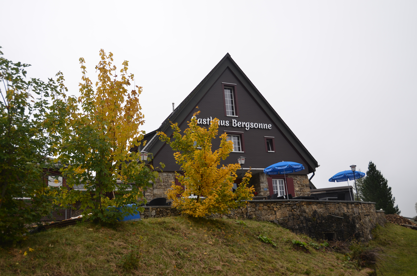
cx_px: 208
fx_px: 416
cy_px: 138
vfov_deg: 36.7
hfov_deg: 53.2
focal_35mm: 36
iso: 100
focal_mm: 24
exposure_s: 1/250
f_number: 5
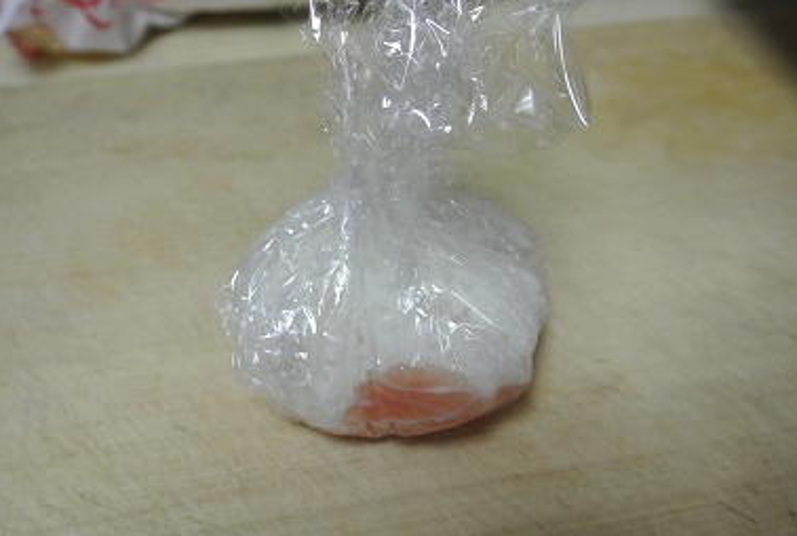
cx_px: 405
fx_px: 888
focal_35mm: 40
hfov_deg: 48.4
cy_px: 272
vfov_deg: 33.6
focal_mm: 14.5
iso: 800
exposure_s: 1/30
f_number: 4
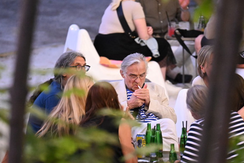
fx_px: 2420
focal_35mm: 357
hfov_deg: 5.8
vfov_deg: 3.9
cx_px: 134
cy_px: 94
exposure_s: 1/100
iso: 6400
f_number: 2.8
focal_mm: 200
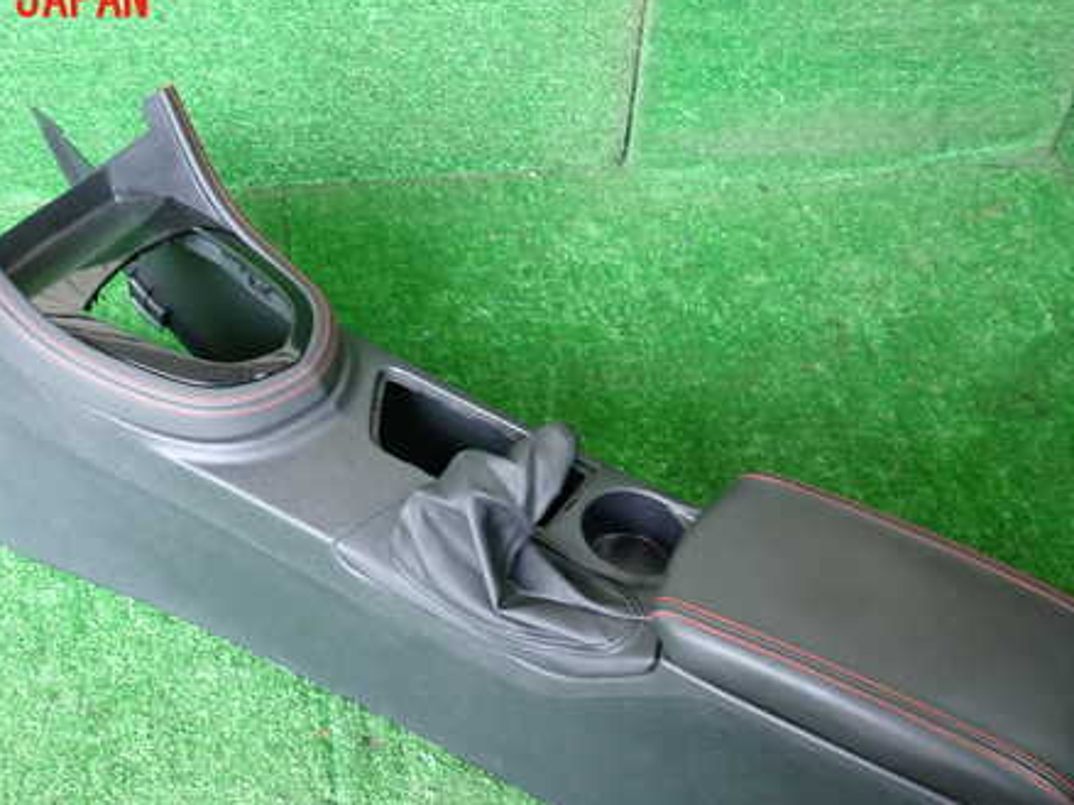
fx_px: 1272
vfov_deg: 34.9
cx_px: 438
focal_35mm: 41
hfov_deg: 45.6
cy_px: 521
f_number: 2.3
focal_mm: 5.4
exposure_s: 1/30
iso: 500
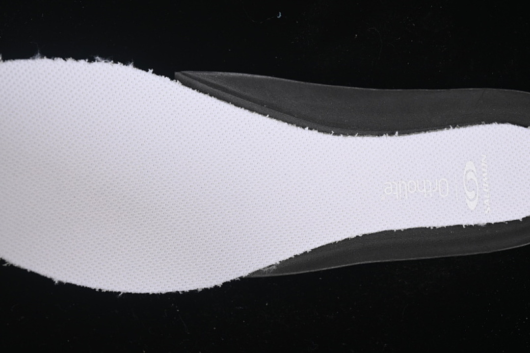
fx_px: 1104
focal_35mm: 75
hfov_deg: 27.0
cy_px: 176
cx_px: 265
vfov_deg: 18.2
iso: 160
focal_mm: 50
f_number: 7.1
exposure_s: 1/60
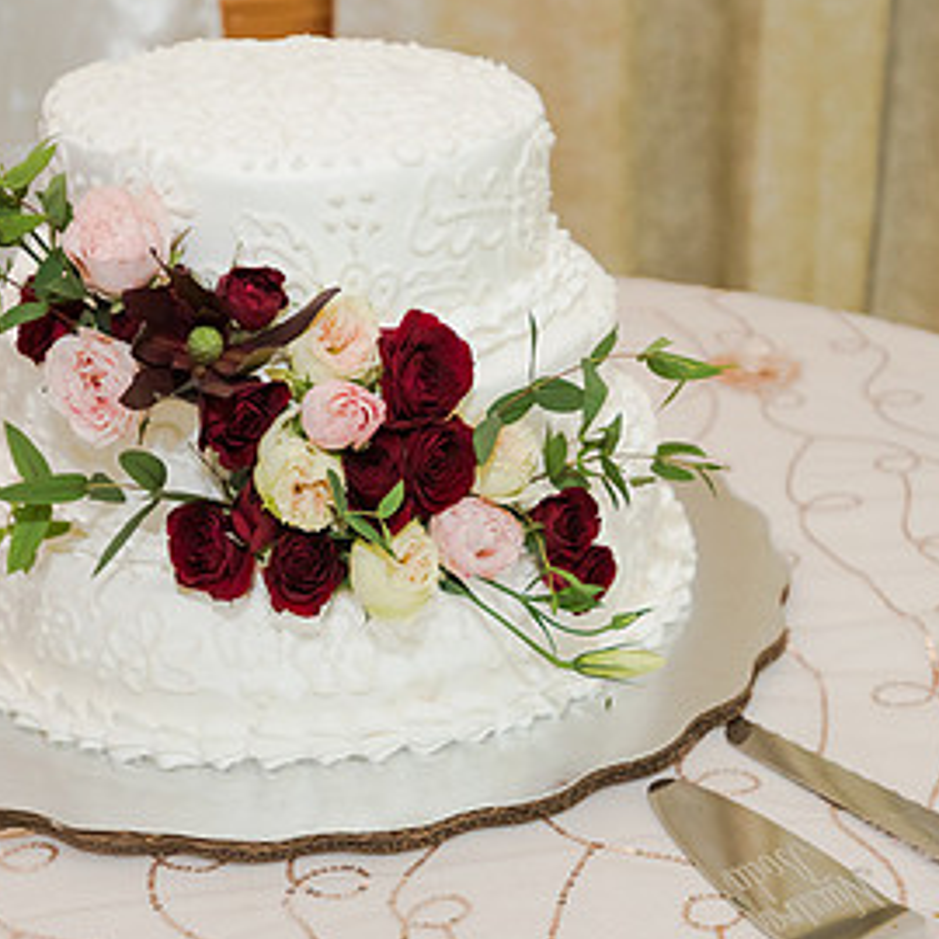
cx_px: 543
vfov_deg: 26.8
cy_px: 589
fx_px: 1964
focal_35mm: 64
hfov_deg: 26.9
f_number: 2.8
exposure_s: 1/125
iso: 1600
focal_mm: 35
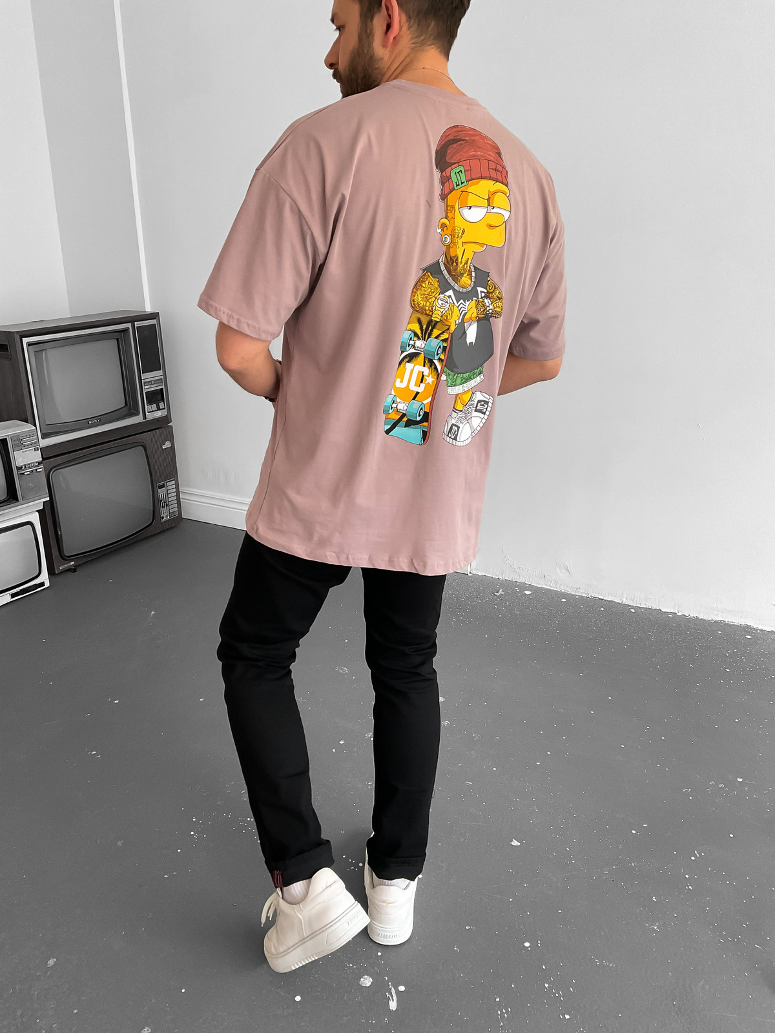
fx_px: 866
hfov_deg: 48.2
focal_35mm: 29
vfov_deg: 61.7
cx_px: 388
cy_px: 516
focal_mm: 3
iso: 64
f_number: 1.8
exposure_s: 1/120
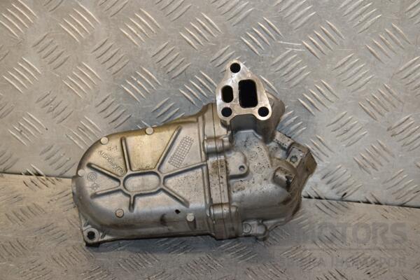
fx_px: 1085
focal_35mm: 93
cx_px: 210
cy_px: 140
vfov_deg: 14.7
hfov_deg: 21.9
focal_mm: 62
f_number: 7.1
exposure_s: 1/200
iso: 800
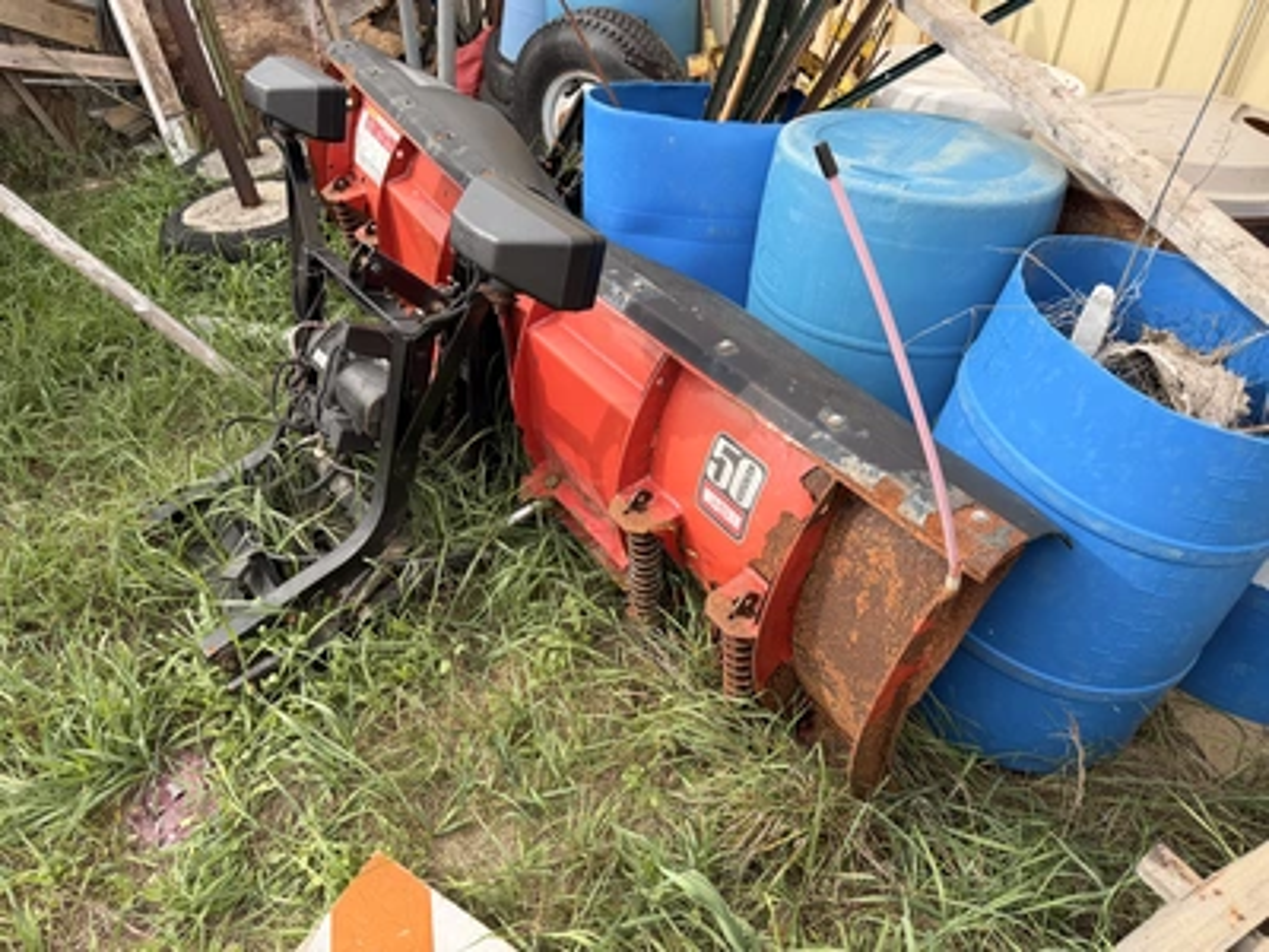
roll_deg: +5.1
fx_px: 880
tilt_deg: -37.4
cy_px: 476
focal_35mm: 24
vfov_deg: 56.8
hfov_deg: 71.6
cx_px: 634
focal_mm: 6.76
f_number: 1.78
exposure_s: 1/1464
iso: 100
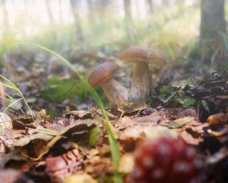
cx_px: 96
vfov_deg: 27.6
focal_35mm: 55
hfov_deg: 34.1
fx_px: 371
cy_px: 99
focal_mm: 30
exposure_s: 1/60
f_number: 4.5
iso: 200
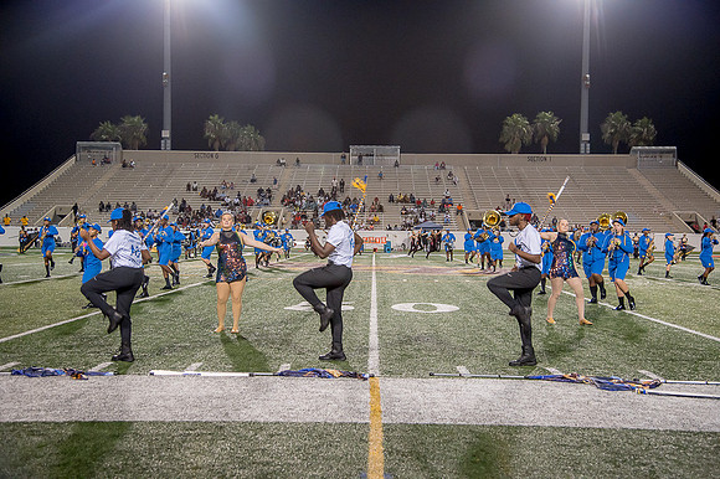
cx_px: 360
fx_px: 800
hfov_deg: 48.5
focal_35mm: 40
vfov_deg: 33.4
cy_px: 240
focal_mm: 40
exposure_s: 1/200
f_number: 4
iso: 2000
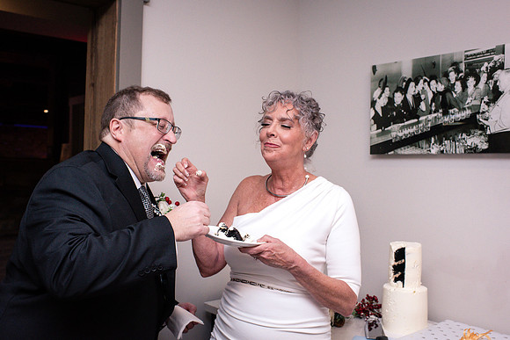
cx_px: 255
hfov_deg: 54.4
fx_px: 496
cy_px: 170
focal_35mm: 35
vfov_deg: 37.9
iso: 2500
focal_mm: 35
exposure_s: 1/200
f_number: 5.6
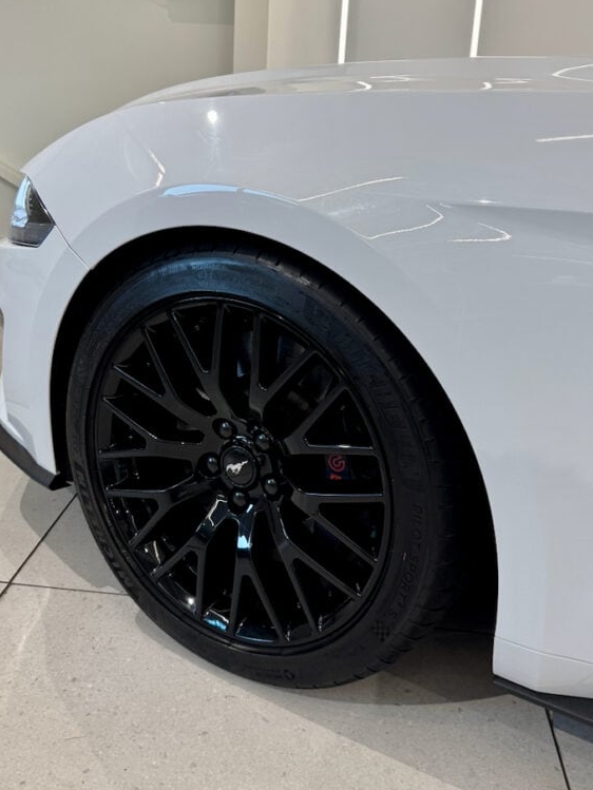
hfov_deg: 41.8
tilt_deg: -17.3
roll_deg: -2.4
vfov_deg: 53.6
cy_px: 319
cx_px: 299
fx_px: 776
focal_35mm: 34
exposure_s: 1/100
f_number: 1.78
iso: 125
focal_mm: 6.76
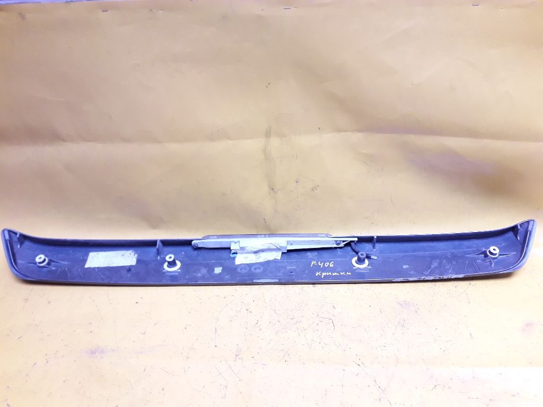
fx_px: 424
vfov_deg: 51.4
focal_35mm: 27
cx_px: 272
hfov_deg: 65.3
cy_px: 204
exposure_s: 1/50
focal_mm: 3.6
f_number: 1.9
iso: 125
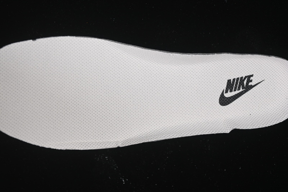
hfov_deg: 27.0
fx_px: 600
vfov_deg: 18.2
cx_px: 144
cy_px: 96
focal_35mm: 75
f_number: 7.1
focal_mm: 50
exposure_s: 1/60
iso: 160
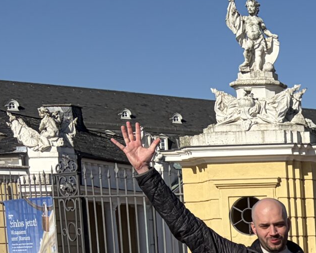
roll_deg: +1.2
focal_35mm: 103
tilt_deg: -4.9
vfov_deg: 14.3
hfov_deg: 15.7
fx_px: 963
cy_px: 337
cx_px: 578
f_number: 1.6
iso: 64
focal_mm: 5.96
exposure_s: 1/7813
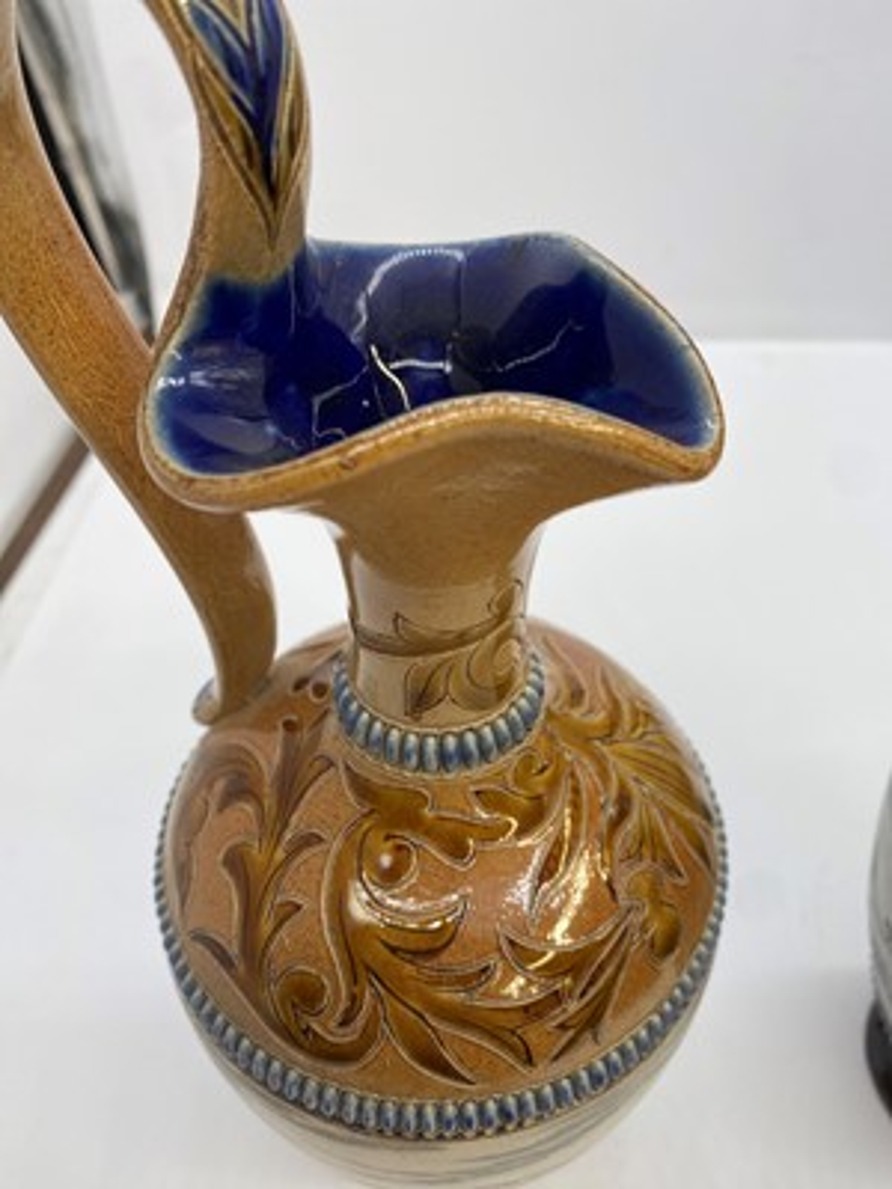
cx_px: 446
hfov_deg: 53.1
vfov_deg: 67.3
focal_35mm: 26
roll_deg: +1.3
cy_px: 594
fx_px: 893
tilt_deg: -43.6
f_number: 1.8
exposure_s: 1/274
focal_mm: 4.25
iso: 32
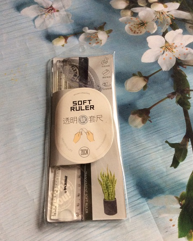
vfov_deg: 51.5
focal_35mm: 35
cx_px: 98
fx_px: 250
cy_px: 129
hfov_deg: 42.2
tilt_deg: -66.4
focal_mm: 3.3
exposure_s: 1/25
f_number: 2.4
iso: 100
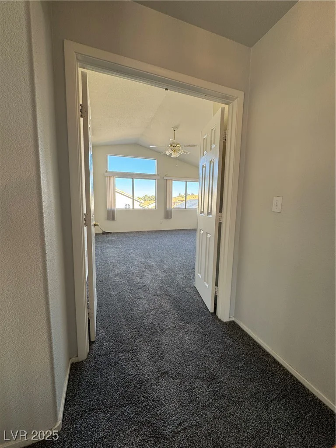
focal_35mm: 14
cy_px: 224
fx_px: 181
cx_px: 168
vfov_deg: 102.1
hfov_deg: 85.7
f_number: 2.2
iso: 50
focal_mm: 2.22
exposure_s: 1/120
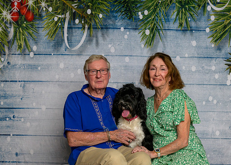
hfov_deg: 34.8
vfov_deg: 25.1
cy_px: 111
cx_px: 136
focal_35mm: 56
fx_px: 367
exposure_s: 1/125
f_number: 10
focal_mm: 36
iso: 400
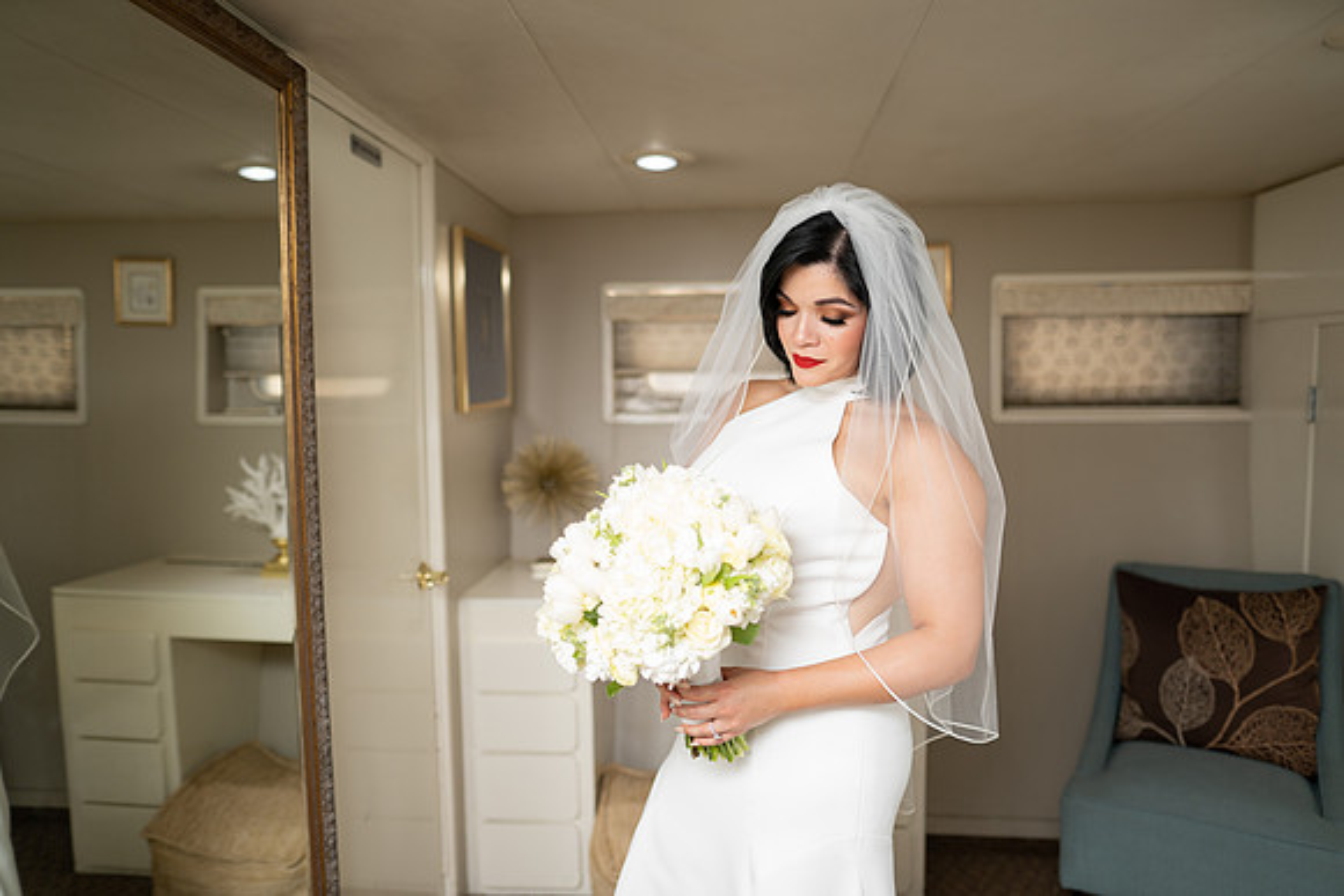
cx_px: 672
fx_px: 896
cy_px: 448
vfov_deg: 53.2
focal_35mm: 24
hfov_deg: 73.7
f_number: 1.4
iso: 250
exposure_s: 1/1000
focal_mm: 24
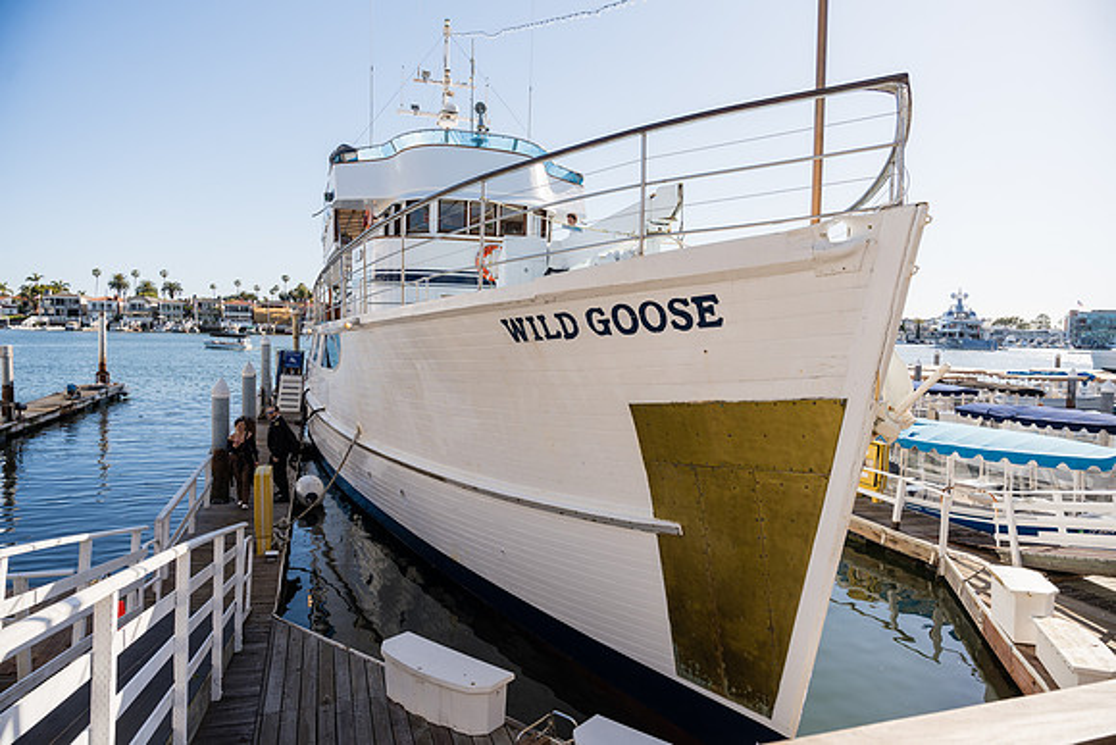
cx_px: 558
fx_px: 744
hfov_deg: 73.7
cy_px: 372
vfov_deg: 53.2
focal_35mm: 24
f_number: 4
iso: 100
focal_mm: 24
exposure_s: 1/1000
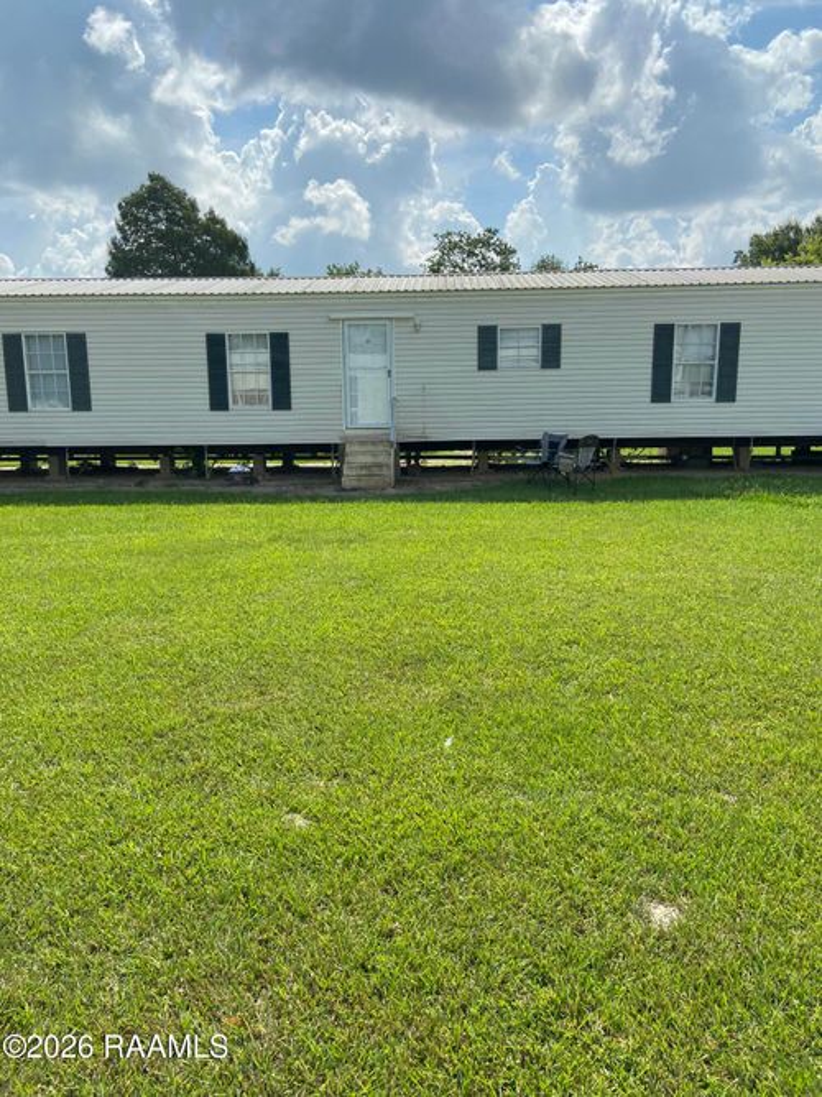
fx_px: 823
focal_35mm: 26
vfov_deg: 67.3
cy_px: 548
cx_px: 411
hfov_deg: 53.0
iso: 32
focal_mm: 4.25
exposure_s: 1/3984
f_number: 1.8
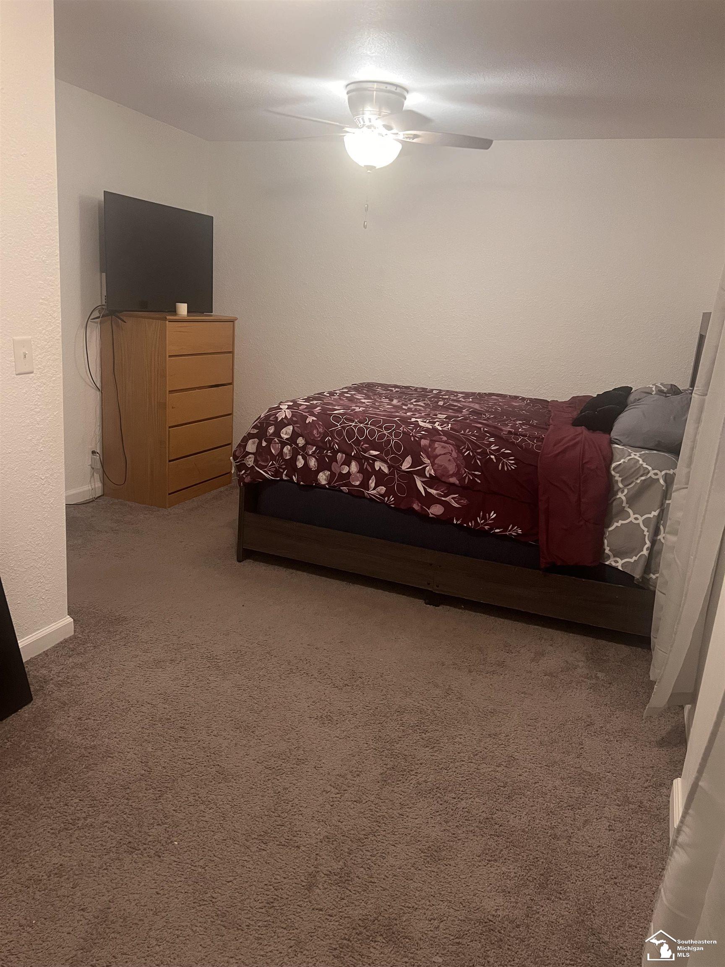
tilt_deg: -14.7
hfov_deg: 53.1
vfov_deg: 67.3
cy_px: 484
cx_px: 362
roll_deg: -3.8
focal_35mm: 26
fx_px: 726
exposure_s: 1/60
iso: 250
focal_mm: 5.7
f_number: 1.5
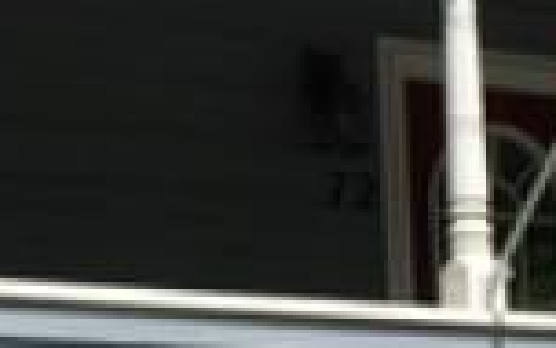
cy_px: 84
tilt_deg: +14.1
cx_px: 135
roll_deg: +1.1
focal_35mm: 207
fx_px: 3137
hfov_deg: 10.1
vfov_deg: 6.3
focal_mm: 4.15
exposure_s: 1/1538
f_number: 2.2
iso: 25
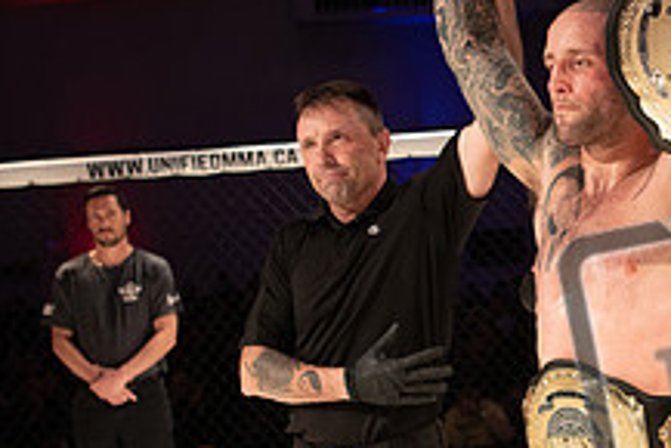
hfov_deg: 30.4
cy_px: 289
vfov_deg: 21.2
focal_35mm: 64
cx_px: 566
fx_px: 1194
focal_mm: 24
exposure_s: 1/1000
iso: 1250
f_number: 2.8
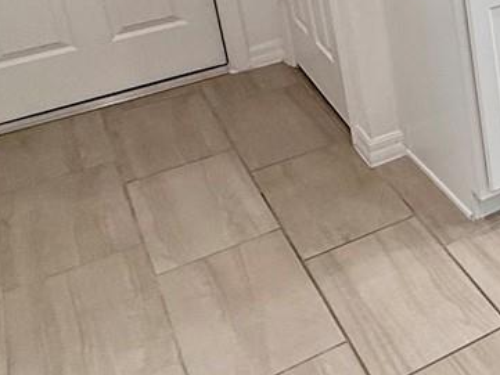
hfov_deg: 23.7
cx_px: 781
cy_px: -77
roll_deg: +0.7
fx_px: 896
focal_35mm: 62
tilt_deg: -15.7
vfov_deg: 21.9
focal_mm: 2.22
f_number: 2.2
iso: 80
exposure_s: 1/120
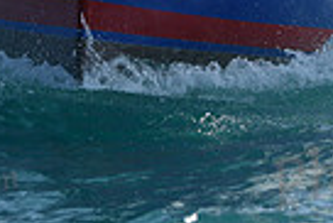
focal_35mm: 363
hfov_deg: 5.7
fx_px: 3361
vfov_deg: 3.8
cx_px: 147
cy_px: -197
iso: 250
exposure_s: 1/2500
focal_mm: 85
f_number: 5
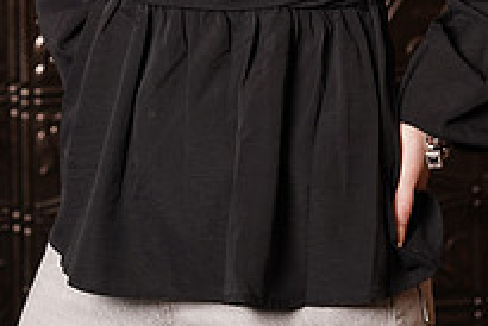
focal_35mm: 238
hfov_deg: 8.6
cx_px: 251
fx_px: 3228
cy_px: -288
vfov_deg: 5.7
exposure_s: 1/125
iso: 400
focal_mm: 84
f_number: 5
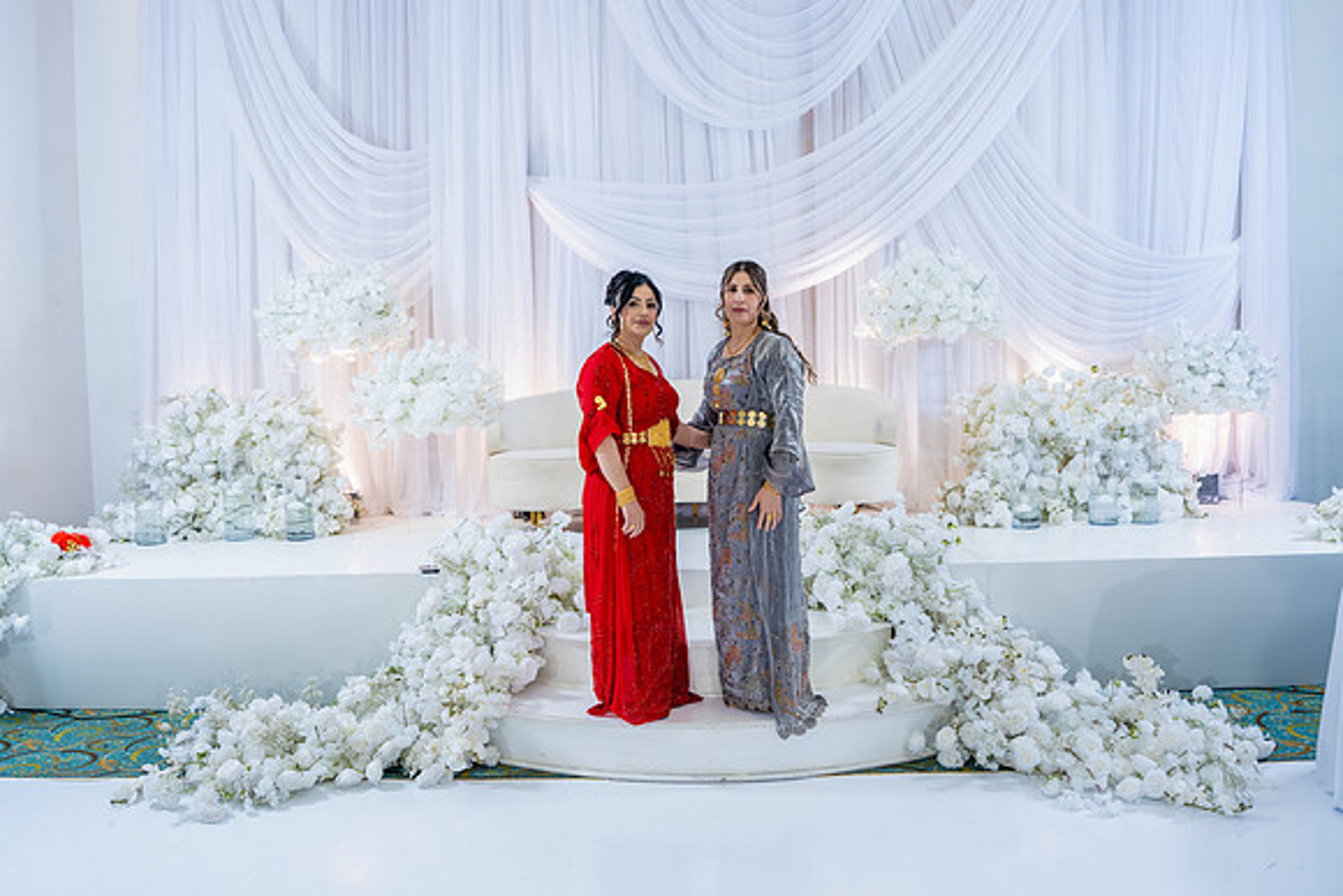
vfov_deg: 46.4
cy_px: 448
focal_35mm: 28
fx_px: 1045
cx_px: 672
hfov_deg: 65.5
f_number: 3.2
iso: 800
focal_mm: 28
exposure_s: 1/160
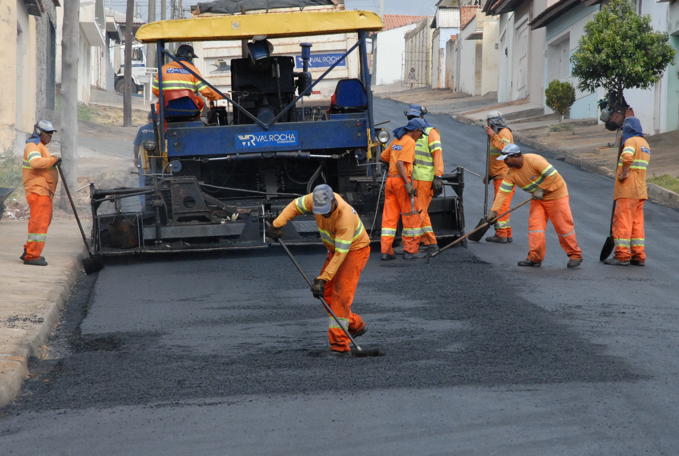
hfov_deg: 11.8
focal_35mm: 175
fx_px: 3299
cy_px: 219
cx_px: 339
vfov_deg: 7.9
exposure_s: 1/400
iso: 800
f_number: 11
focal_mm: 105
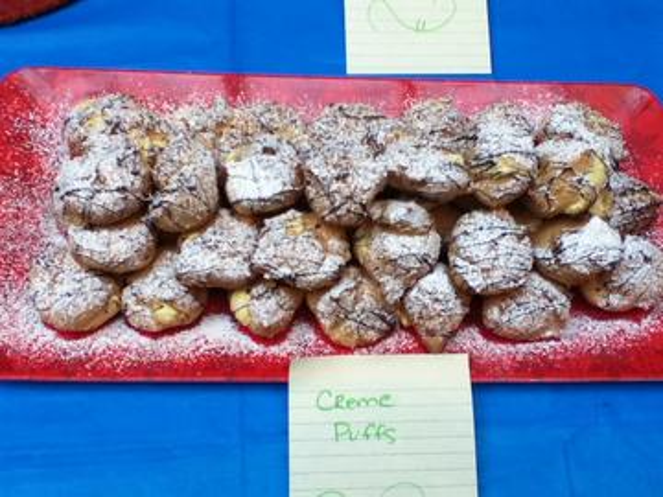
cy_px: 248
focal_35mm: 32
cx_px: 332
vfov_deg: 44.2
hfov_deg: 56.8
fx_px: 613
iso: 80
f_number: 2.4
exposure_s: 1/164
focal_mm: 3.85
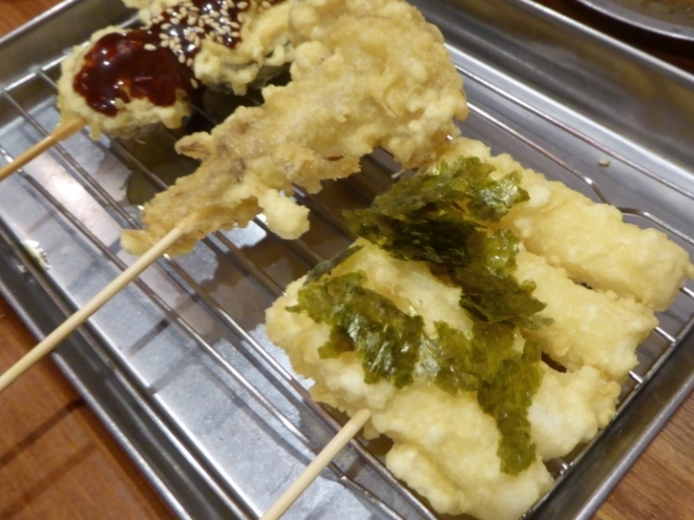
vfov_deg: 42.9
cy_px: 268
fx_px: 661
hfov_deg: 55.4
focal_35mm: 33
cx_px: 356
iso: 400
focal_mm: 4.3
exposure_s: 1/10
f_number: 3.3
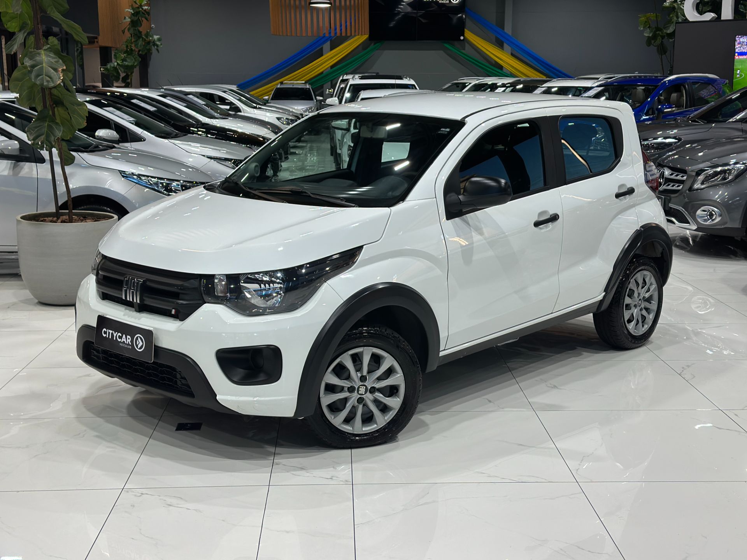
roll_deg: -0.2
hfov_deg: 39.7
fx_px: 1036
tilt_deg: -11.6
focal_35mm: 48
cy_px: 280
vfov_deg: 30.3
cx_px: 374
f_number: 1.78
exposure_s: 1/120
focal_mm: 6.86
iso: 100
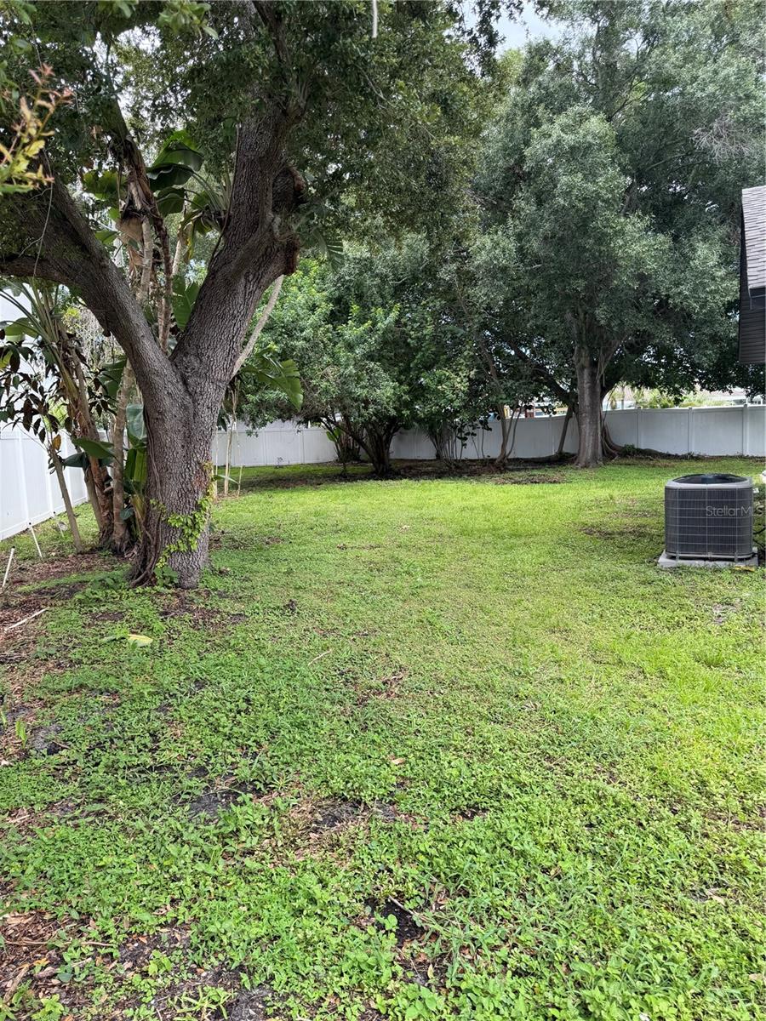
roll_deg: +2.1
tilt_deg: -5.7
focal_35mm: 24
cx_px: 383
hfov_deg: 56.8
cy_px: 510
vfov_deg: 71.6
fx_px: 708
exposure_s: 1/637
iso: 80
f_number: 1.78
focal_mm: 6.76
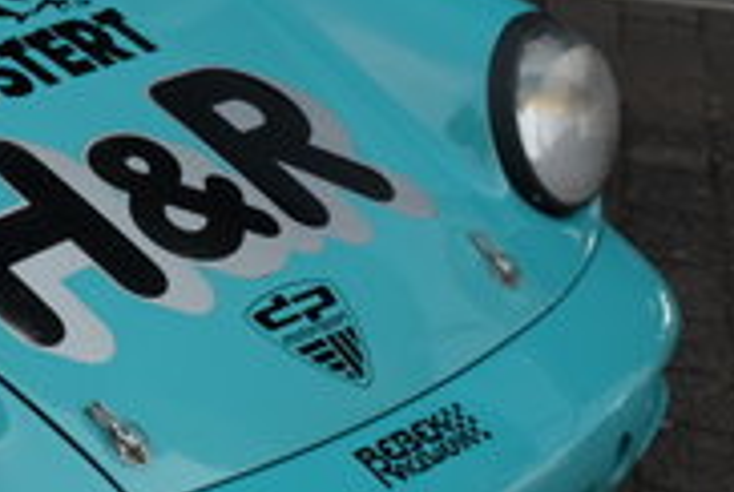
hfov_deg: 13.6
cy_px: 44
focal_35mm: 139
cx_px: -464
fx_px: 2839
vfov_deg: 9.9
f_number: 4.5
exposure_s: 1/125
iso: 200
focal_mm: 22.3
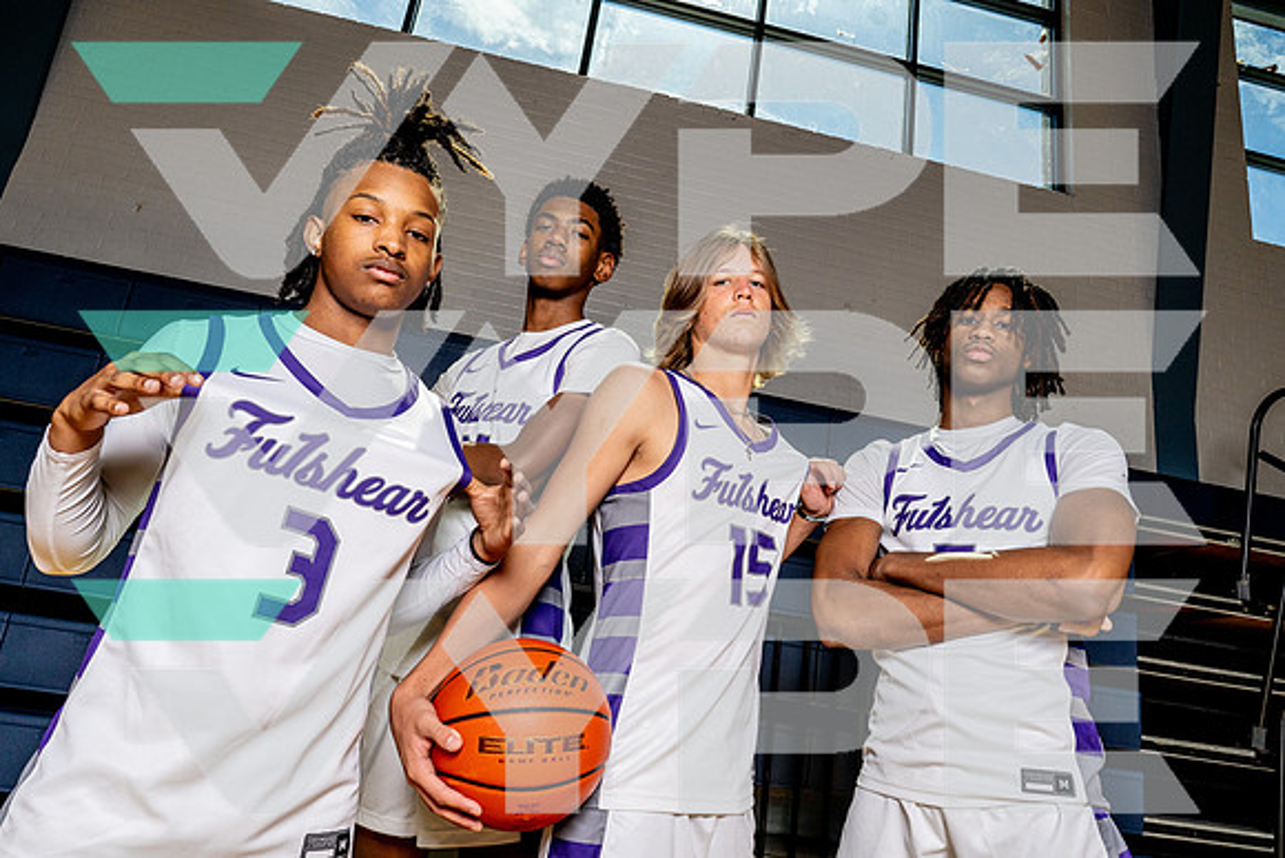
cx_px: 642
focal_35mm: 24
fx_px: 857
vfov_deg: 53.2
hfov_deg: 73.7
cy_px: 429
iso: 800
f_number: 8
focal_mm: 24
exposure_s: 1/250
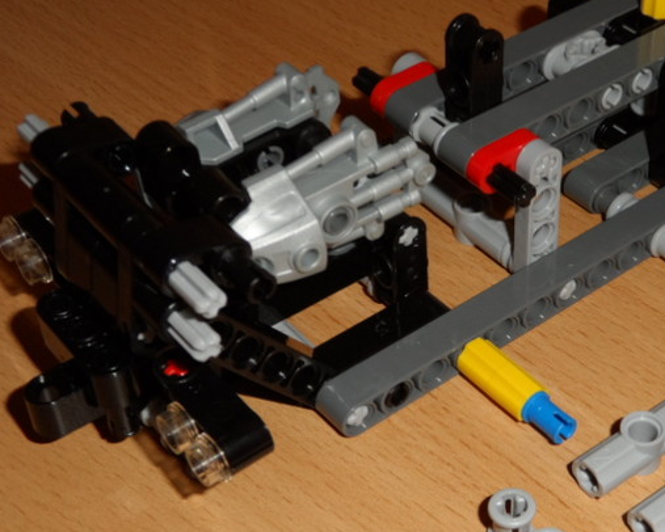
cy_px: 318
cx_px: 506
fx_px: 1398
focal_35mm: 71
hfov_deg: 26.4
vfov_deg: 21.5
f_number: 3.7
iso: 100
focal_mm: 6.8
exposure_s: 1/45
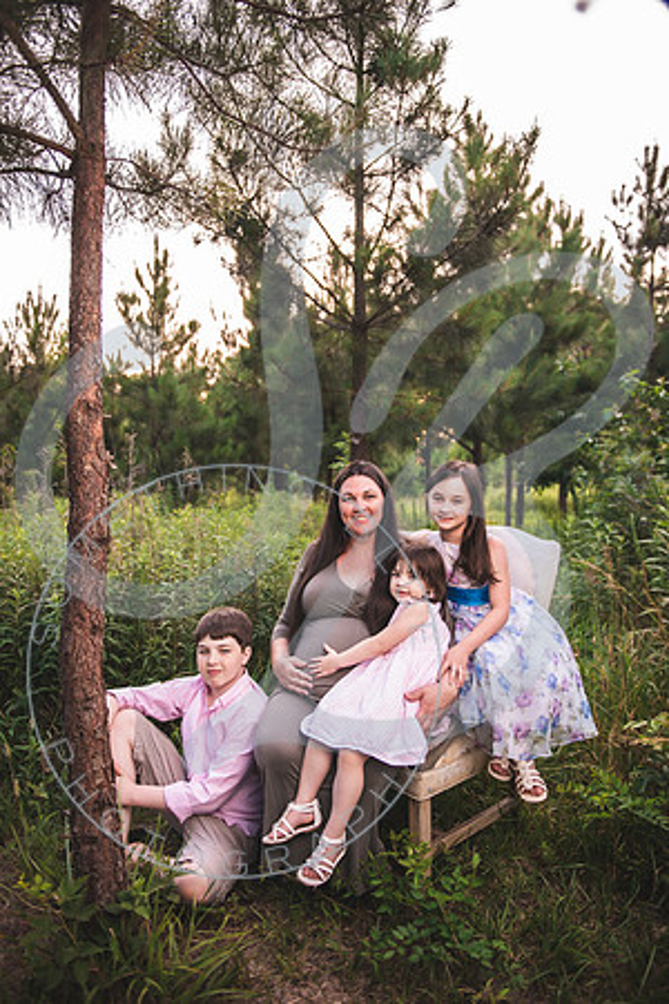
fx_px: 753
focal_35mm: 27
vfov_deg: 67.4
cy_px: 502
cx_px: 334
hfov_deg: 47.9
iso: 200
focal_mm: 27
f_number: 2.8
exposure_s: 1/125
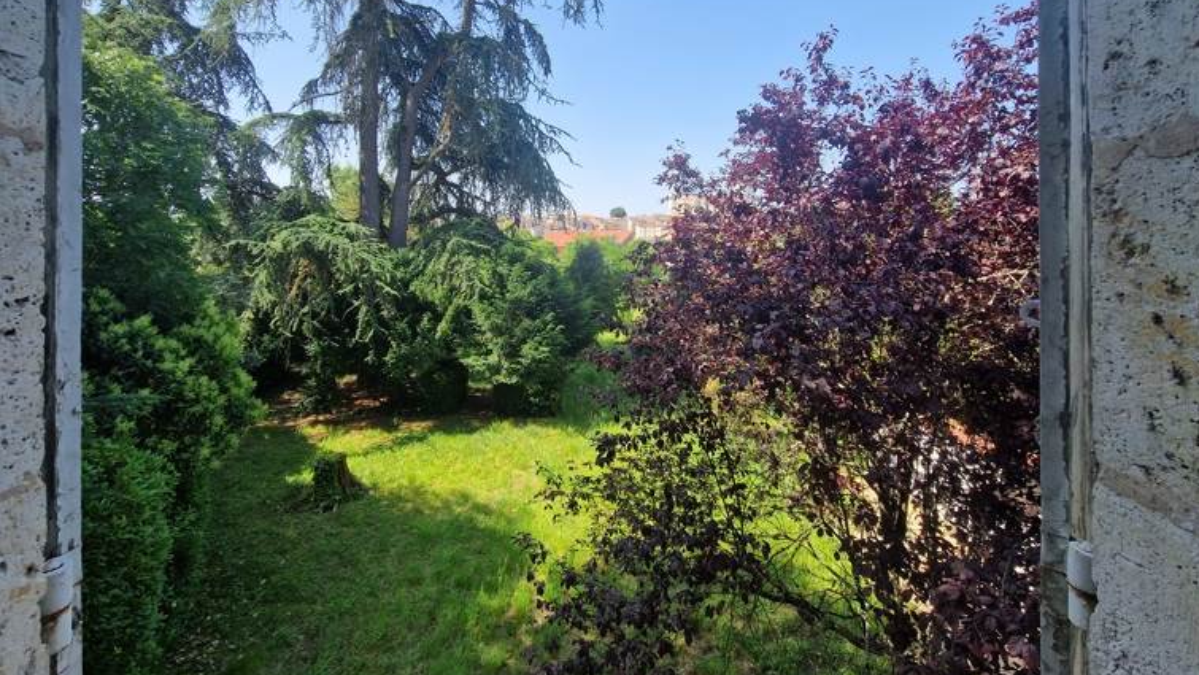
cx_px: 583
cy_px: 227
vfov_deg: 68.7
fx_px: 477
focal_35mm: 15
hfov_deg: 103.0
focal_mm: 2.2
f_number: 2.2
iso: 50
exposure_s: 1/888
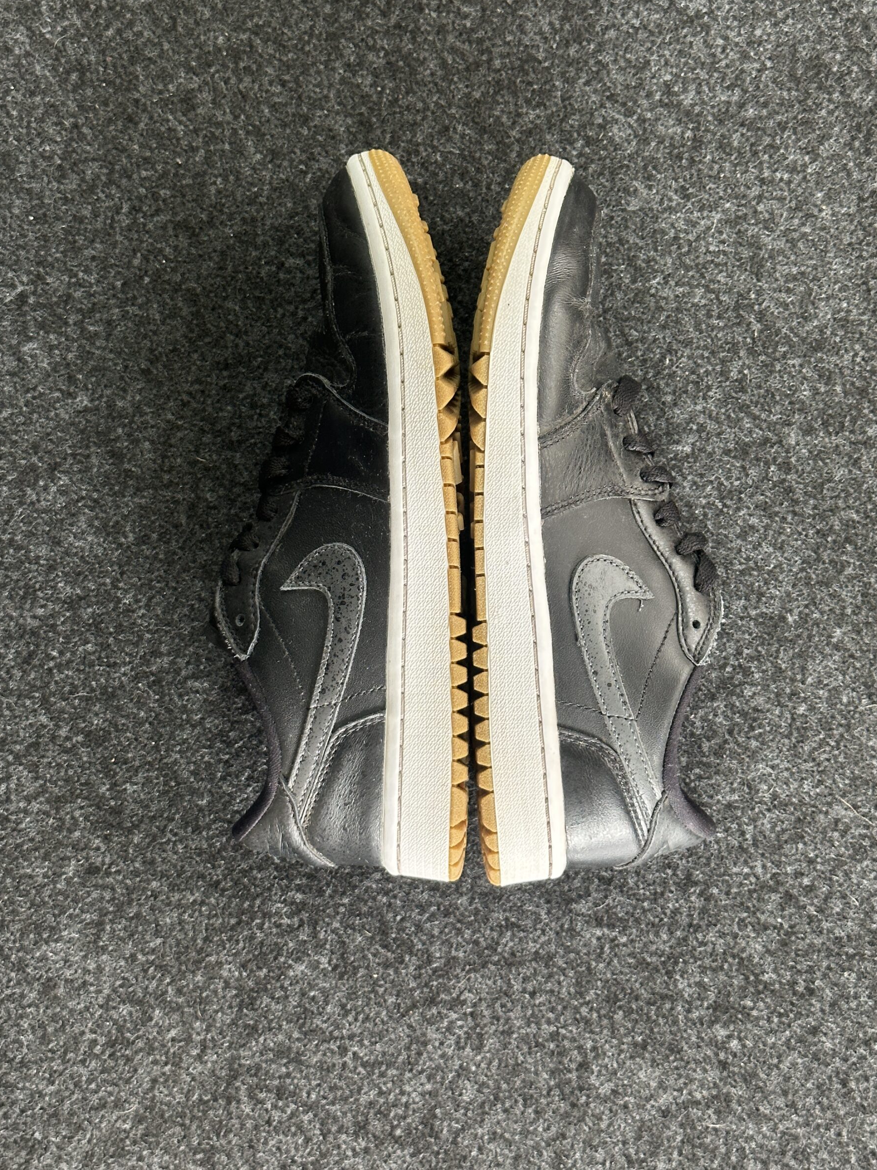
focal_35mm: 52
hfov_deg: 28.0
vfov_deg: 36.8
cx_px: 465
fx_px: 1757
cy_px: 545
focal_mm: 6.86
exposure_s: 1/50
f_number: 1.78
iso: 160
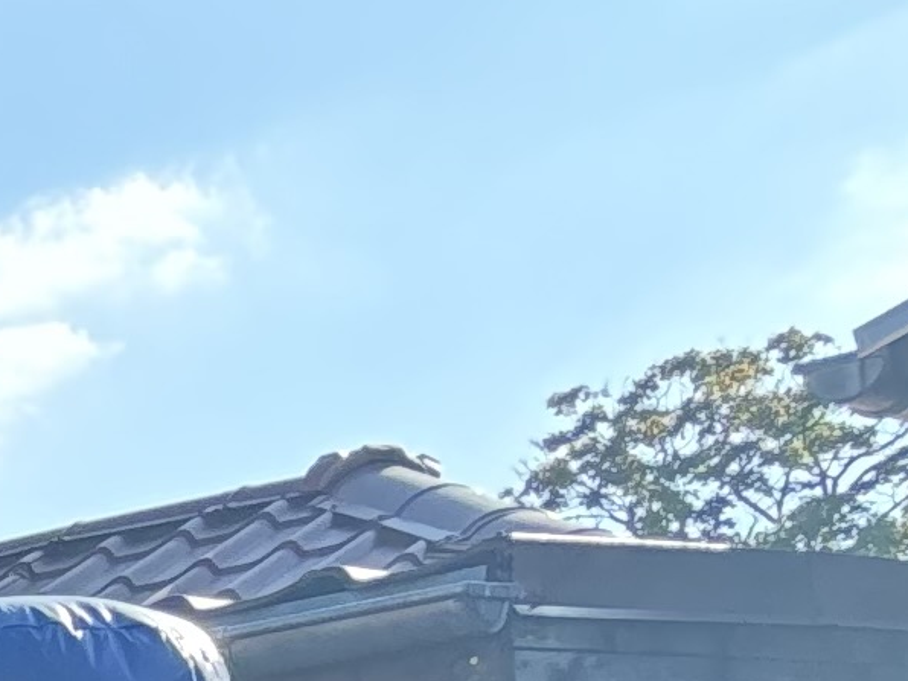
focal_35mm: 176
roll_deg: +0.1
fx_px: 4617
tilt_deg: -4.0
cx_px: -2142
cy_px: 1930
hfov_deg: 8.6
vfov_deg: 7.5
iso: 50
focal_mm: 5.96
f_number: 1.6
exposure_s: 1/943
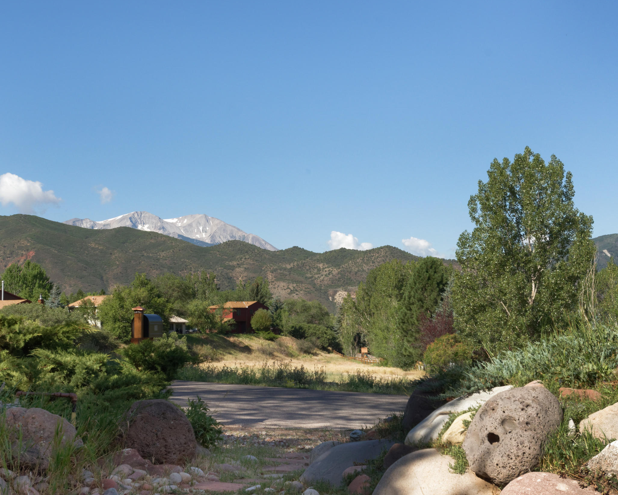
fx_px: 878
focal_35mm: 48
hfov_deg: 38.7
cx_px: 266
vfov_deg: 31.4
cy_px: 254
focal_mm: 35
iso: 800
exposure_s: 1/1250
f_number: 7.1
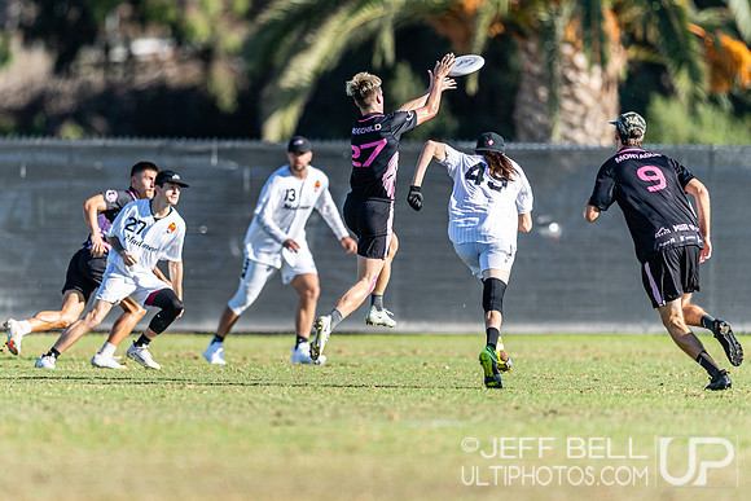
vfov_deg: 2.2
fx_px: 12981
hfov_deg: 3.3
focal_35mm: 622
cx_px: 319
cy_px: 250
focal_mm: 400
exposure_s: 1/1600
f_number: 2.8
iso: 110
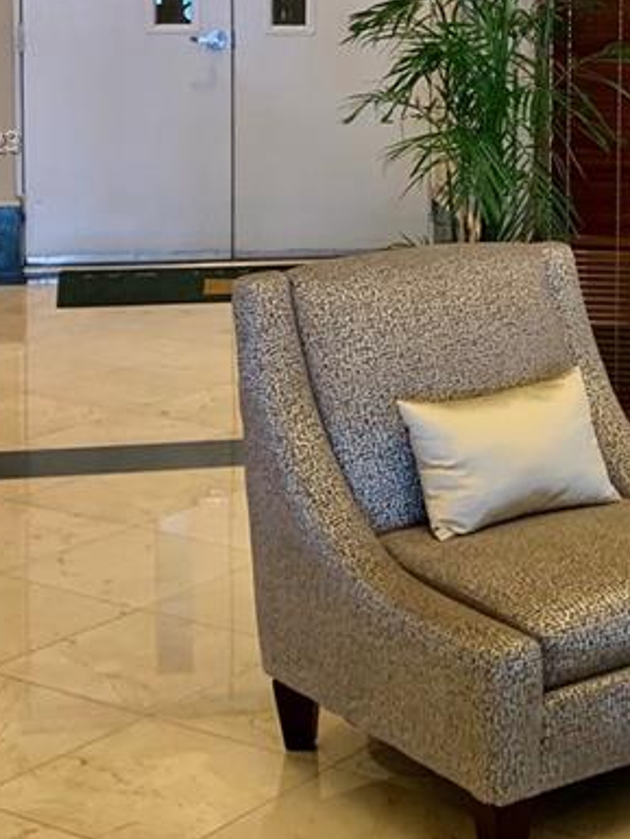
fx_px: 1964
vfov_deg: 23.7
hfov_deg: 17.9
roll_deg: -1.6
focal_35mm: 81
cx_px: 602
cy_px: 144
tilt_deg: -5.7
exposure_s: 1/60
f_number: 1.8
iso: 125
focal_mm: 4.25
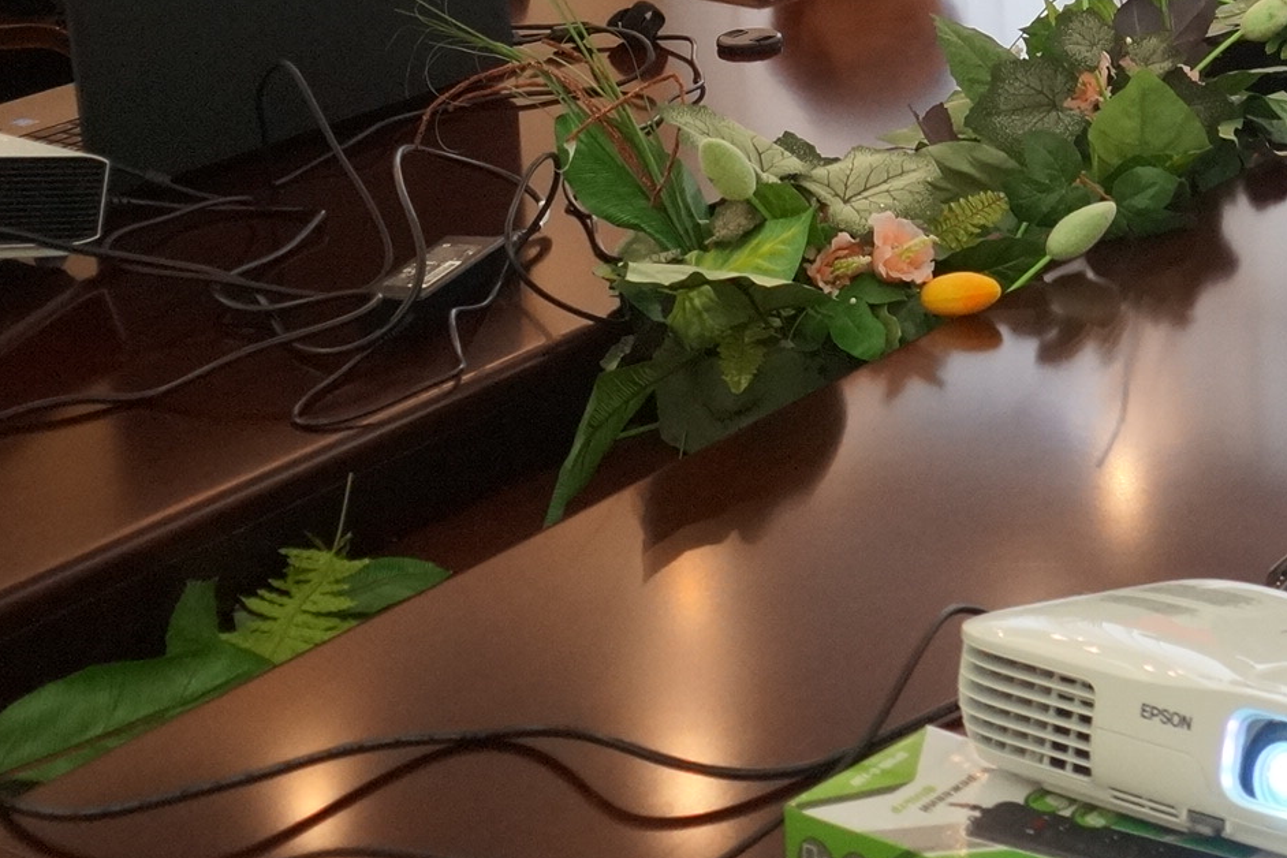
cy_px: -291
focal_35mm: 91
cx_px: 1686
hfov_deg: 20.3
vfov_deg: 14.3
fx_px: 3269
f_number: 4.5
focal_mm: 21
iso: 1000
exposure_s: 1/160
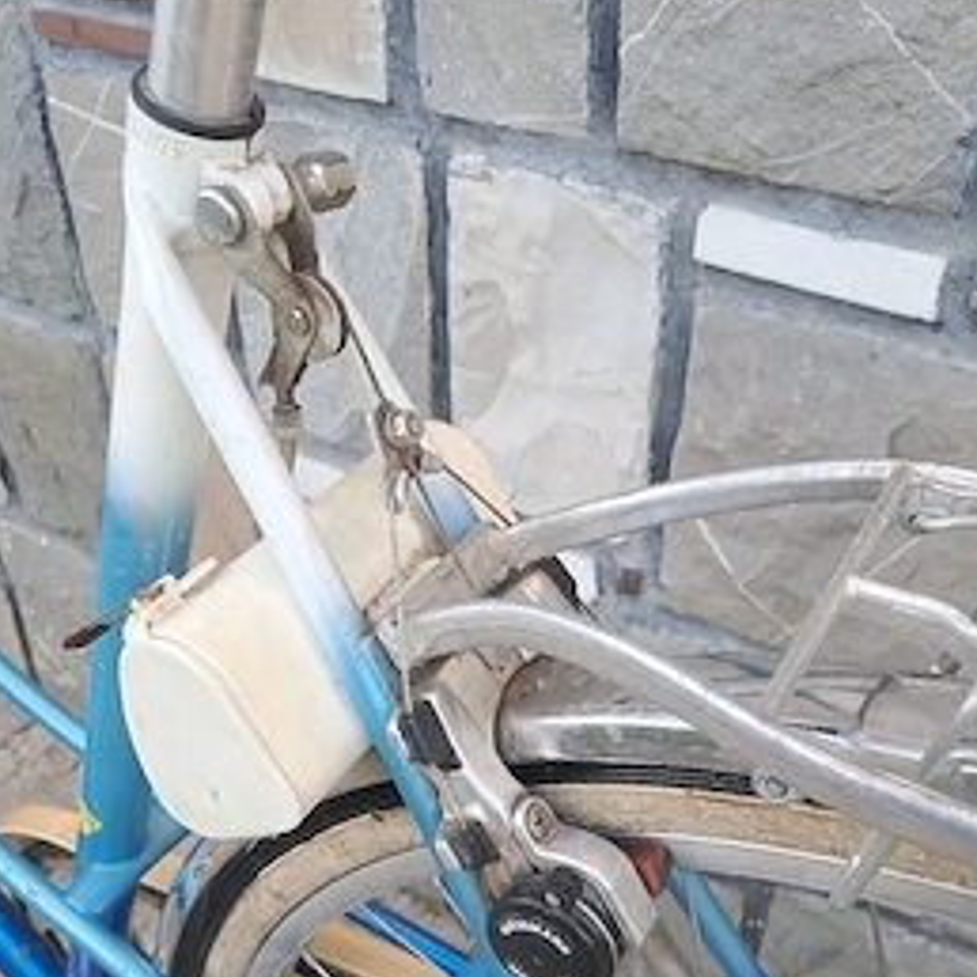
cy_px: 670
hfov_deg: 44.8
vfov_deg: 44.1
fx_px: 1181
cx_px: 549
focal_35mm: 37
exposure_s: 1/50
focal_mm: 4
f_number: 1.8
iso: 50
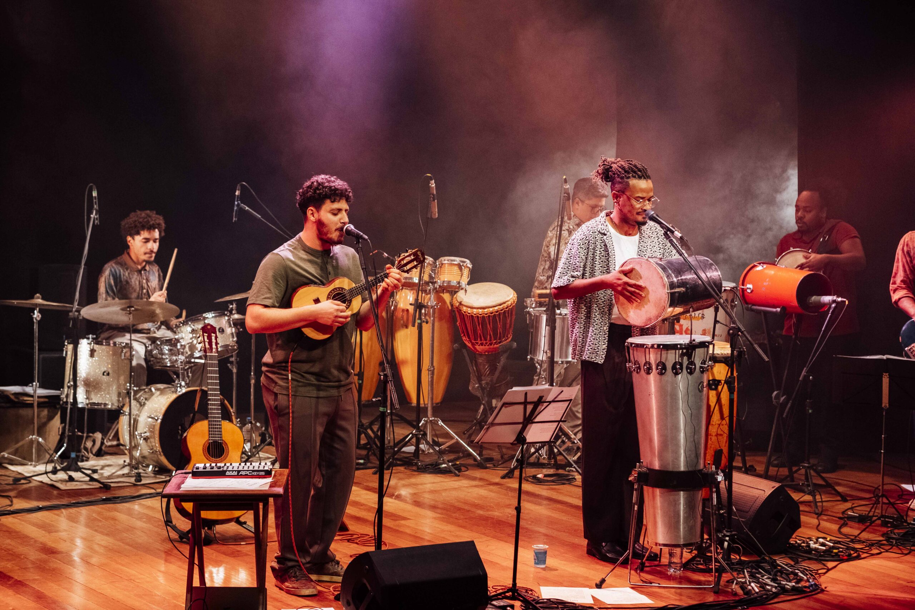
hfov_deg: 24.2
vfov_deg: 16.3
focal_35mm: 84
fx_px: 2135
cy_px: 305
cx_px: 458
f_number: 2.5
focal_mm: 56
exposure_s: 1/200
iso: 2000
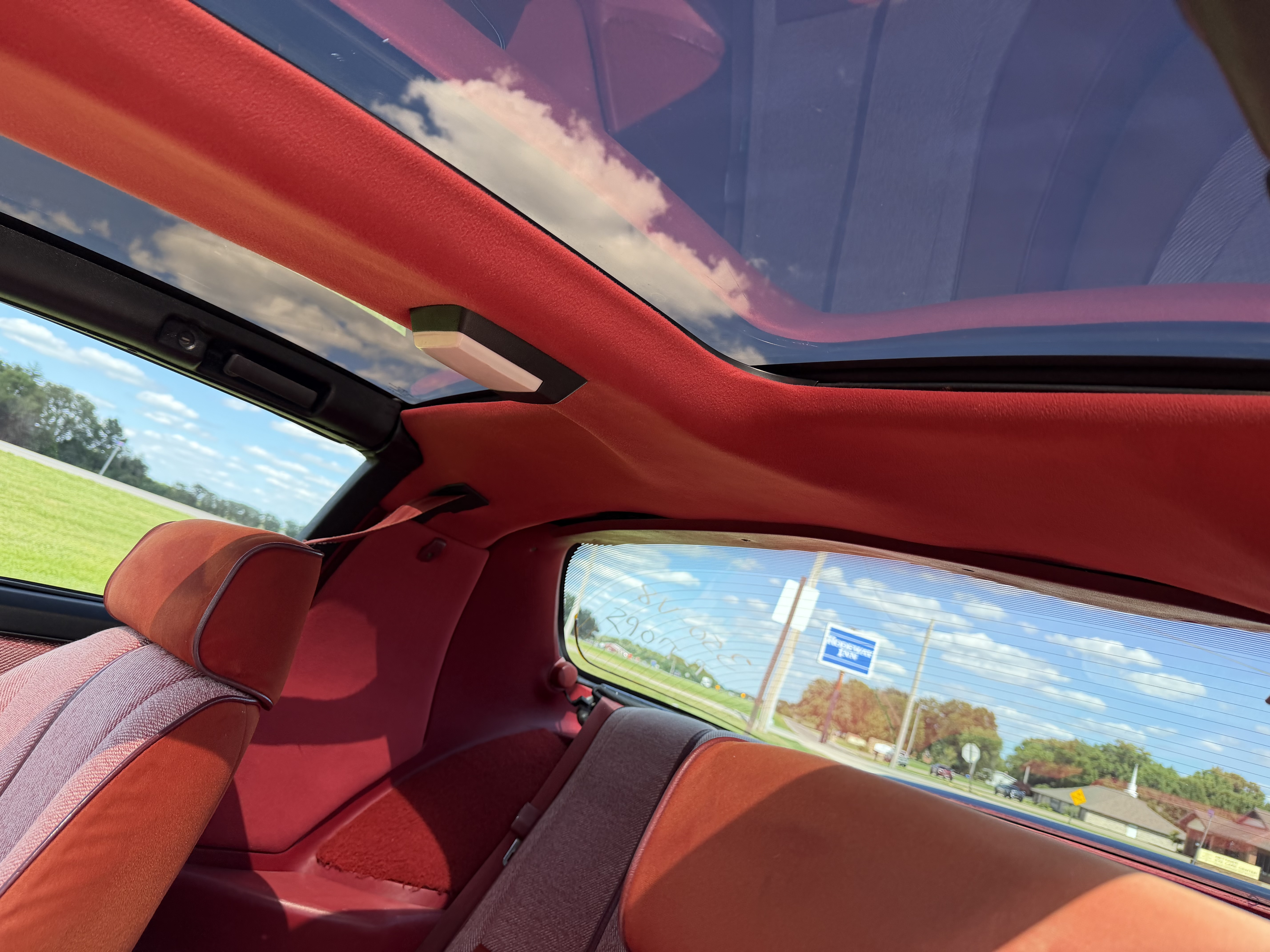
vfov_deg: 56.8
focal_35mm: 24
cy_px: 476
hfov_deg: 71.6
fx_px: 881
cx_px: 635
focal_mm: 6.76
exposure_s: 1/1410
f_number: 1.78
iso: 100
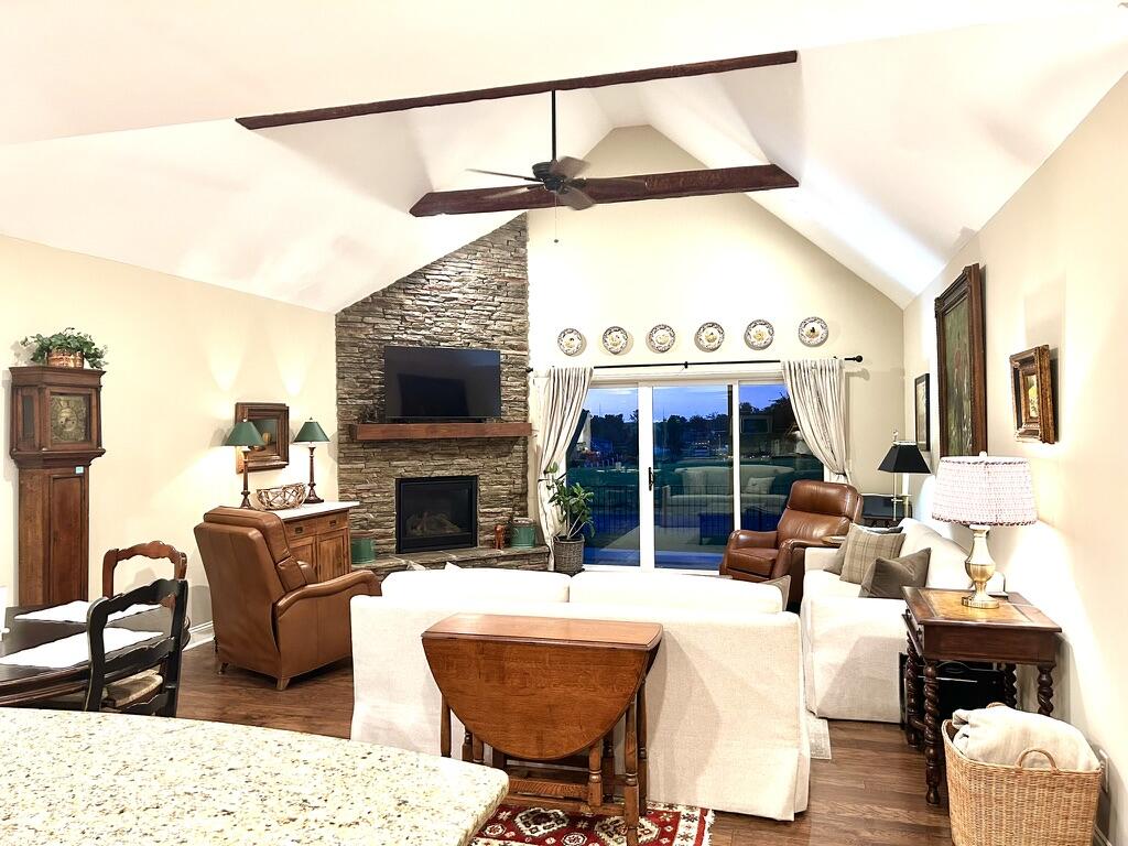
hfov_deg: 67.3
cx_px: 564
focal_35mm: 26
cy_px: 423
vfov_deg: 53.1
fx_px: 847
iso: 250
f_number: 1.5
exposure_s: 1/60
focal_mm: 5.7
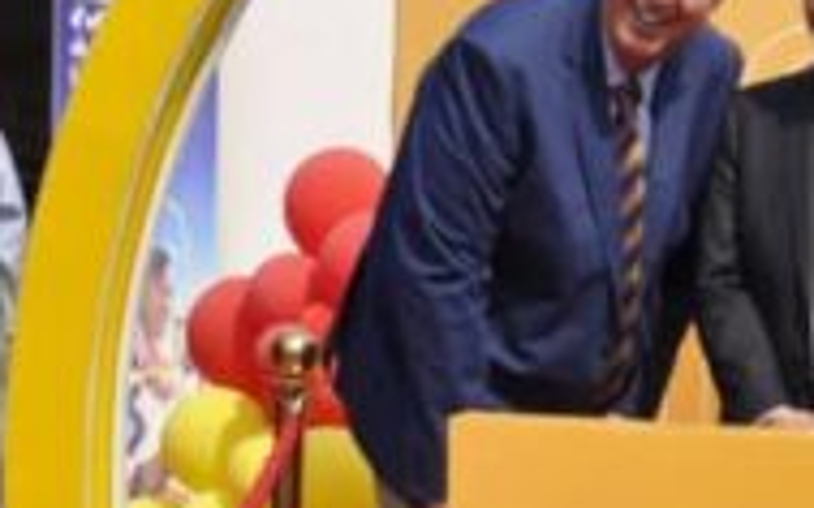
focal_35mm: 129
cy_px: 232
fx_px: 2861
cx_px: 1034
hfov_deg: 15.5
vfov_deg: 10.2
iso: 200
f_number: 10
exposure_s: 1/400
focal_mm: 22
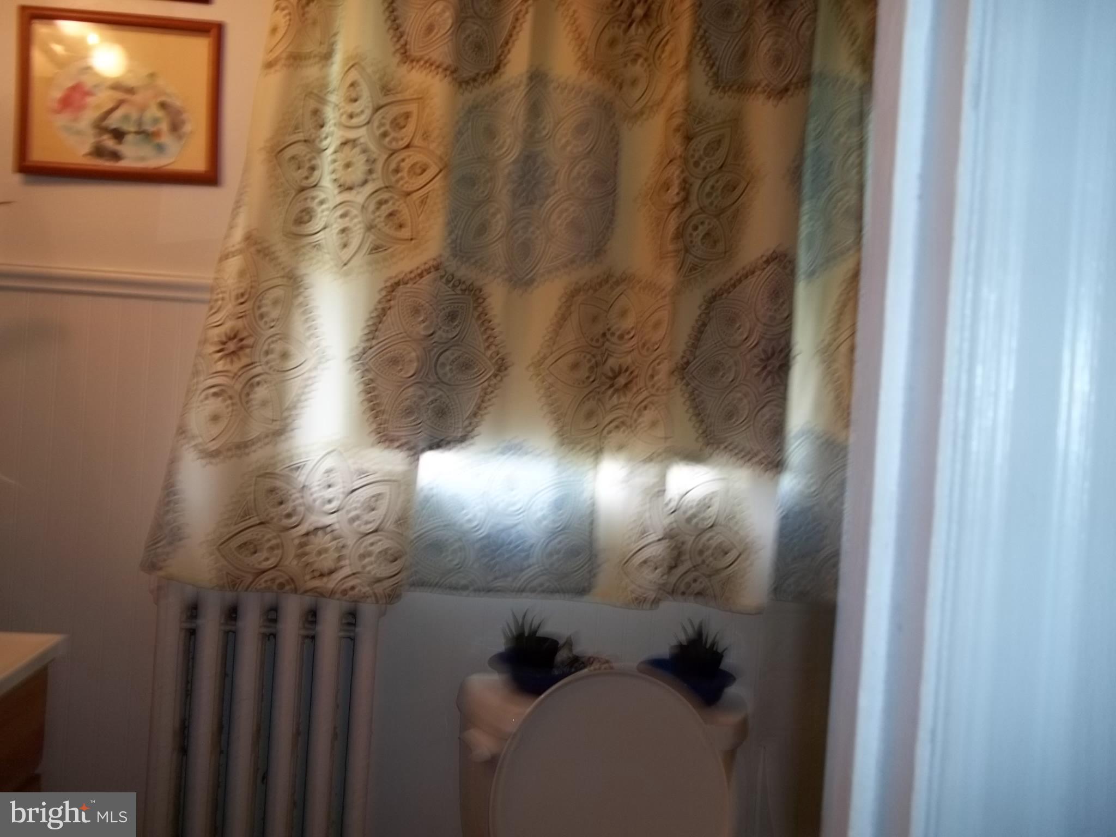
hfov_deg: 56.8
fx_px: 1032
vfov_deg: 44.2
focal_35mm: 32
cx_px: 558
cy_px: 418
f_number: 2.9
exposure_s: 1/30
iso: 64
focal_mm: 5.7
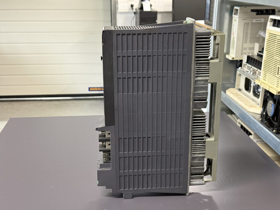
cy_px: 105
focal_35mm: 48
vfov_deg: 30.3
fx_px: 388
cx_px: 140
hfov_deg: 39.7
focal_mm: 6.76
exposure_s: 1/33
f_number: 1.78
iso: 250
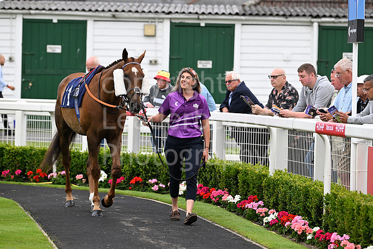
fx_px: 1865
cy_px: 124
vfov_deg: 7.6
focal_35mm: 180
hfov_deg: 11.4
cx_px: 186
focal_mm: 180
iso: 800
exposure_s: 1/1250
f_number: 4.5
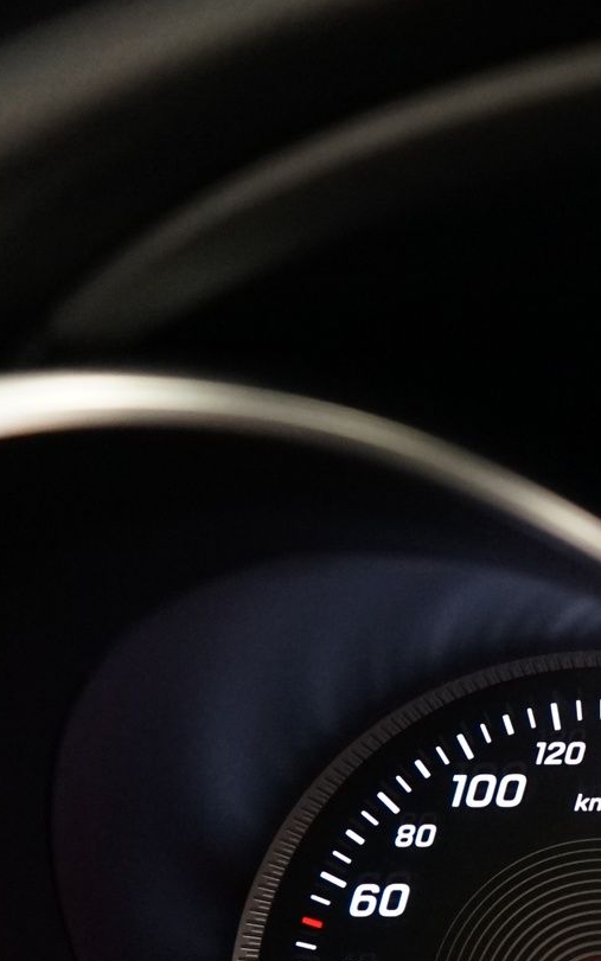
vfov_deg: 23.3
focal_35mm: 88
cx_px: 1261
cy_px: 721
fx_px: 2306
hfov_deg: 12.7
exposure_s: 1/60
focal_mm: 28
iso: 2000
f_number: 4
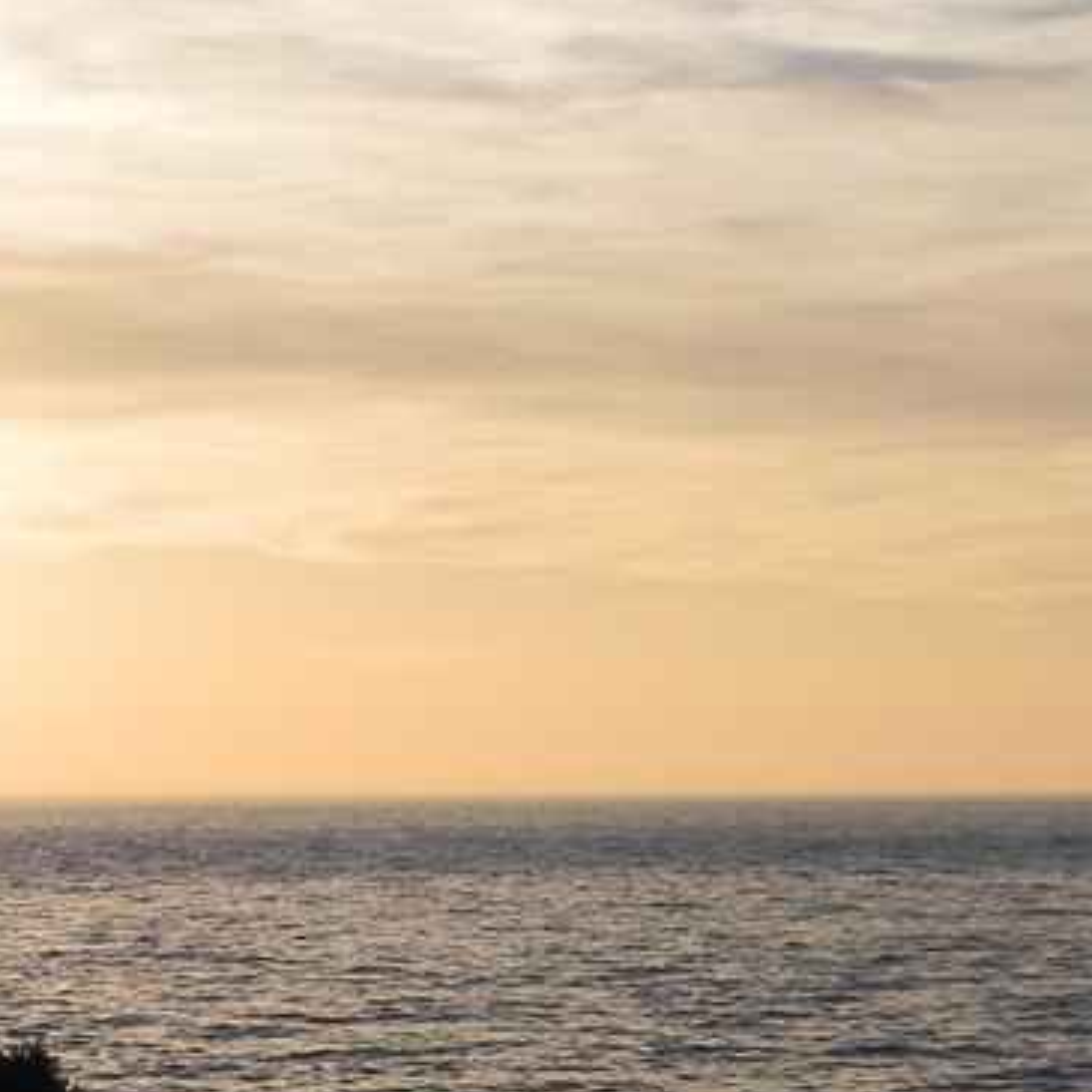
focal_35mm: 144
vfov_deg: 12.1
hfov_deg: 11.7
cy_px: 754
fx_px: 5139
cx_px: -413
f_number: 7.1
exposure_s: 1/478
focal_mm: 10.3
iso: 160
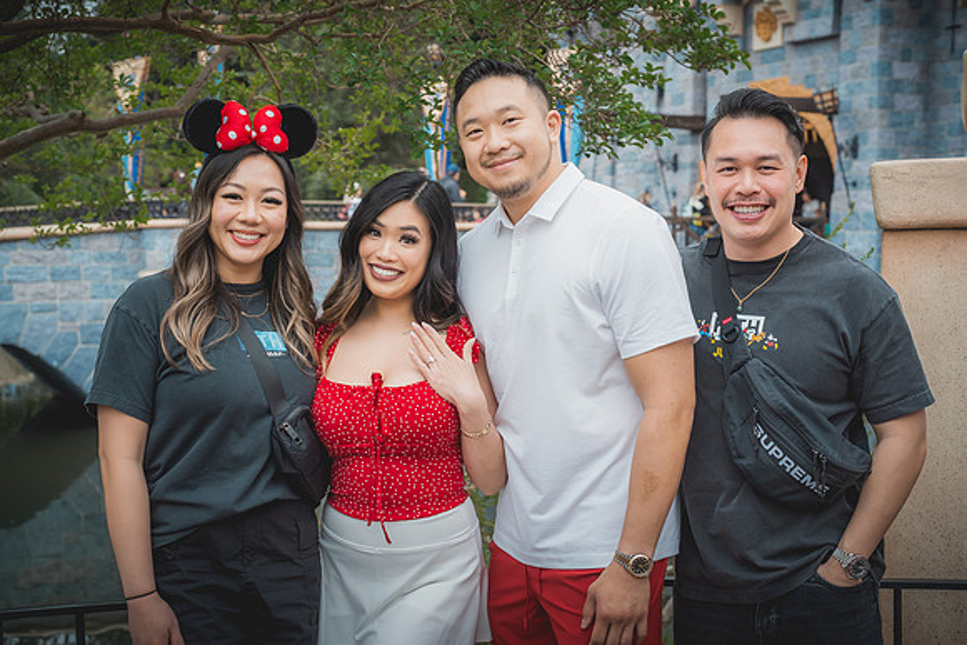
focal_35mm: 50
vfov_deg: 27.0
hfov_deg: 39.6
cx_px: 484
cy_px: 322
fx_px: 1343
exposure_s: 1/125
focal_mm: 50
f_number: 4.5
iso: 250
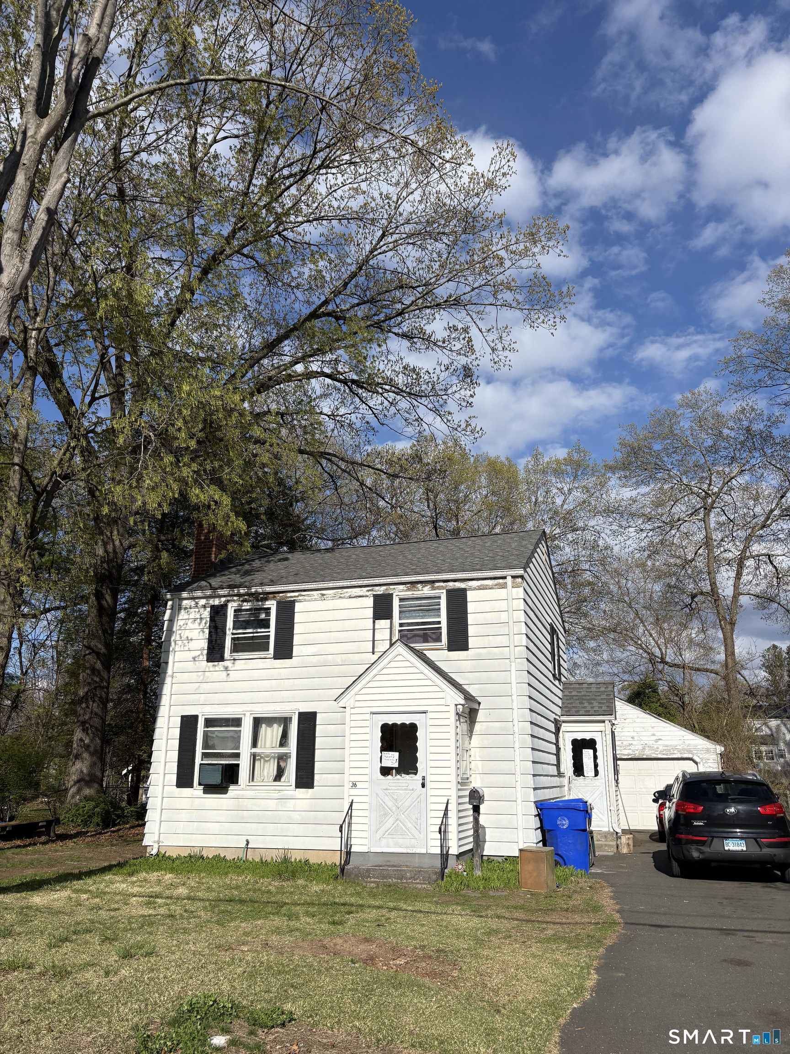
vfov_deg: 67.3
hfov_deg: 53.1
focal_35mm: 26
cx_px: 395
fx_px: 791
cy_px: 527
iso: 50
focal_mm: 5.96
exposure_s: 1/7813
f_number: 1.6
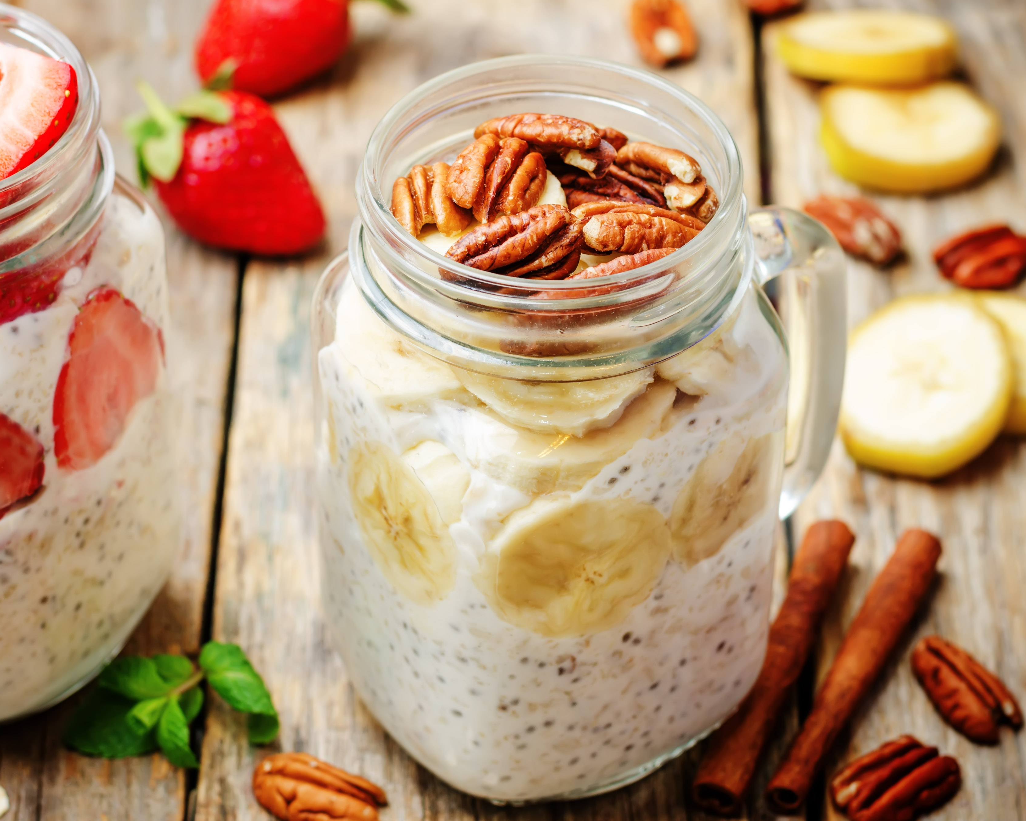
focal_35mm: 103
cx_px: 296
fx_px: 3128
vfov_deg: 14.9
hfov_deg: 18.5
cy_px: 364
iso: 100
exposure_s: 1/10
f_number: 5
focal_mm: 50
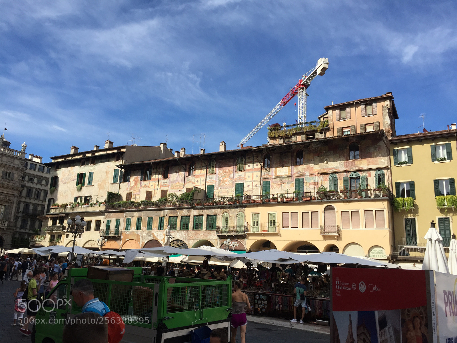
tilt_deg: +15.0
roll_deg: -4.2
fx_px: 383
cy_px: 172
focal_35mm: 29
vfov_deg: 48.2
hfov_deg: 61.7
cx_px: 228
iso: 32
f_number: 2.2
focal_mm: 4.15
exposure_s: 1/2326
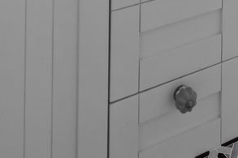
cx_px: 243
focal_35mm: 83
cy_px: -277
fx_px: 548
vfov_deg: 11.6
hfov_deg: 23.4
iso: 200
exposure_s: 1/4
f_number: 8
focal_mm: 15
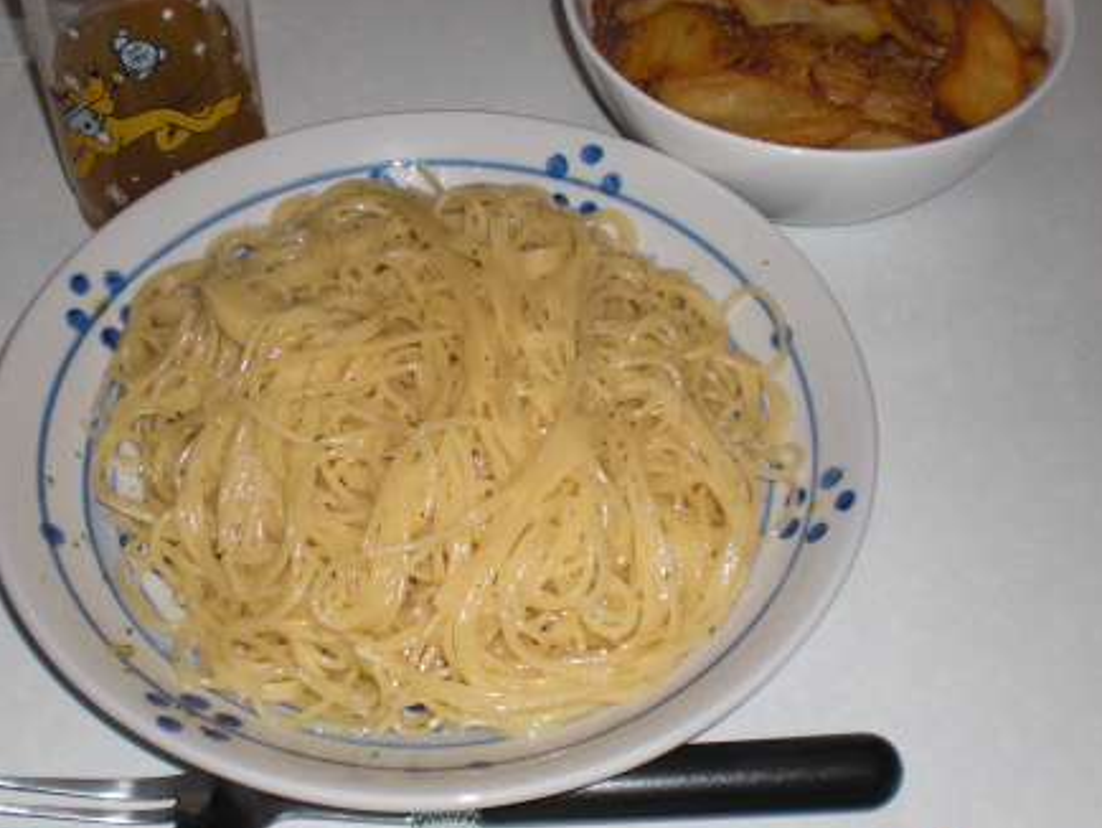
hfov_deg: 34.3
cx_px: 485
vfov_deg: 26.1
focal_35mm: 56
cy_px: 381
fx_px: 1784
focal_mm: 6.3
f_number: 3.1
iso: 64
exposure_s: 1/60
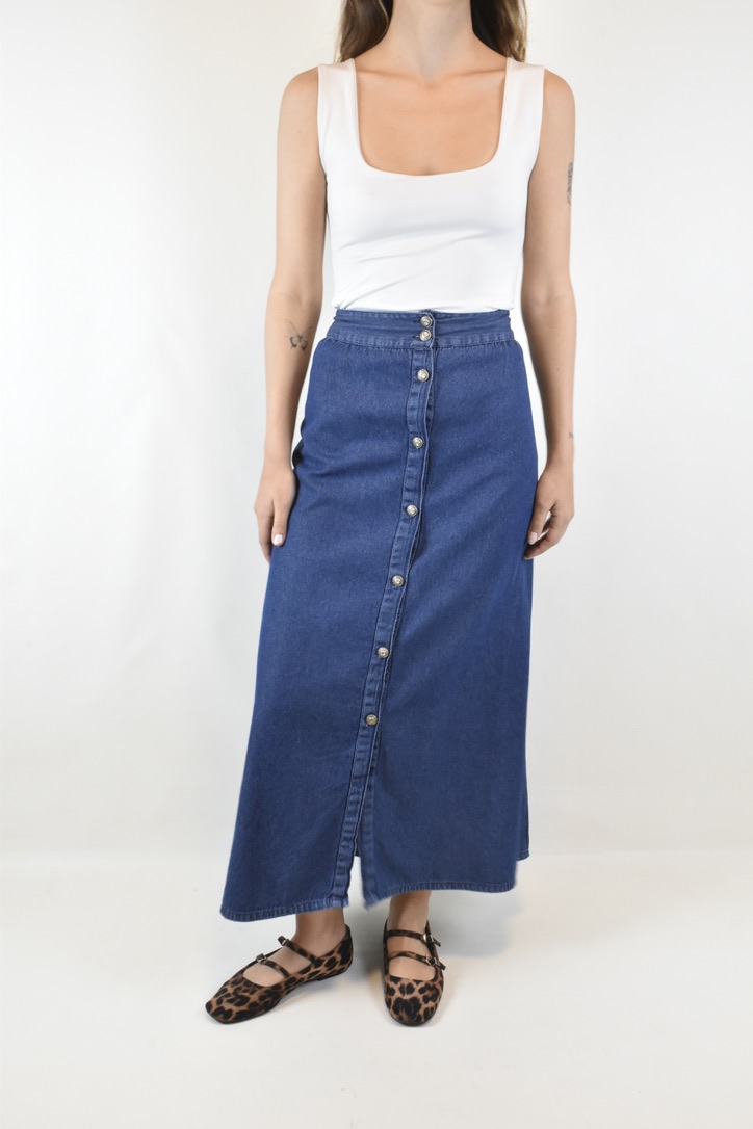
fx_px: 1176
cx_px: 376
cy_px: 564
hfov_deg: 35.5
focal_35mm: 38
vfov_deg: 51.3
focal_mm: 25
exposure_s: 1/20
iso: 1600
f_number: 16
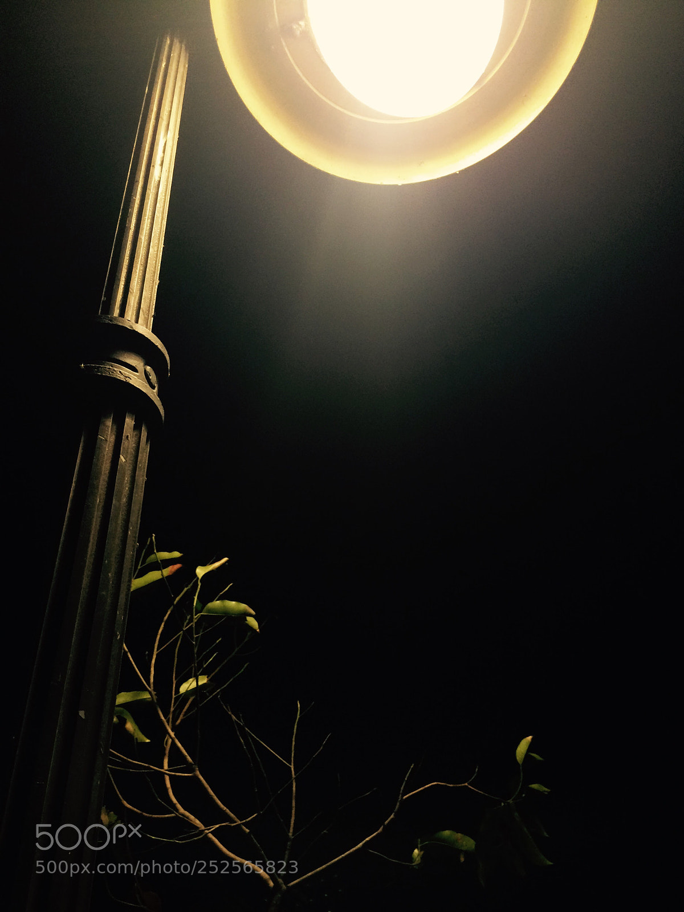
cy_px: 456
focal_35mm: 29
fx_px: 764
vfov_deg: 61.7
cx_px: 342
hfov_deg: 48.2
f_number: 2.2
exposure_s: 1/33
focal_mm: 4.15
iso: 80
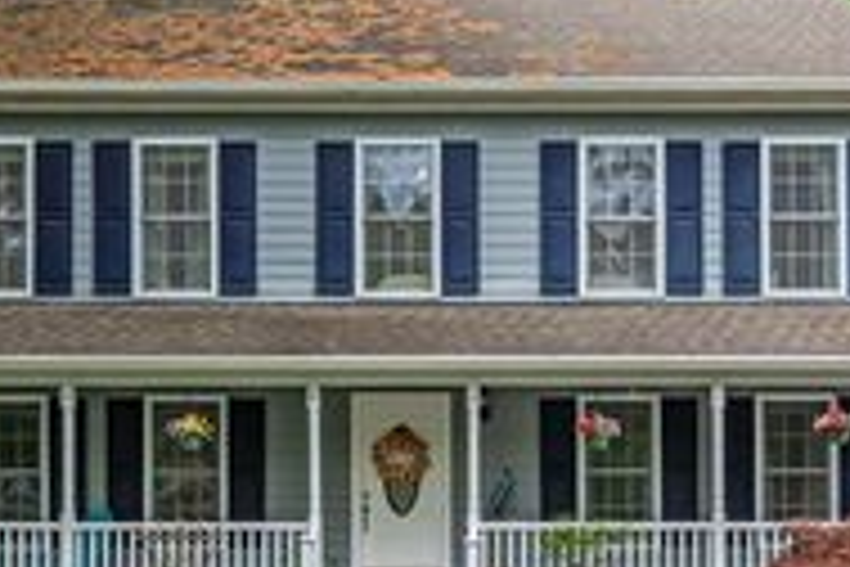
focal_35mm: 53
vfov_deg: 24.9
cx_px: 495
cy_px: 482
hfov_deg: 37.4
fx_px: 1251
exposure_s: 1/125
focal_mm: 20
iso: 800
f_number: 8
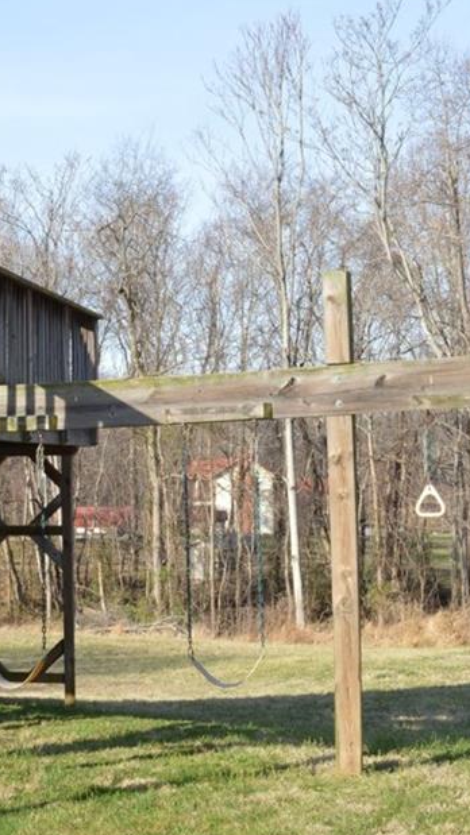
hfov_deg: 17.9
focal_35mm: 65
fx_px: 1438
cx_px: -55
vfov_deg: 32.4
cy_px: 402
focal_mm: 25
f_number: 14
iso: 400
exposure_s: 1/200
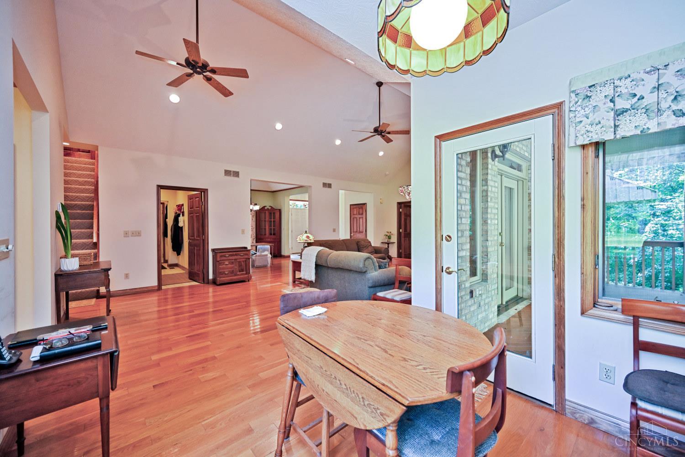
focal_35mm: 14
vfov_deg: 81.2
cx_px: 342
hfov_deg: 104.3
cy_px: 228
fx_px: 266
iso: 500
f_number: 4
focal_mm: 14
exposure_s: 1/60
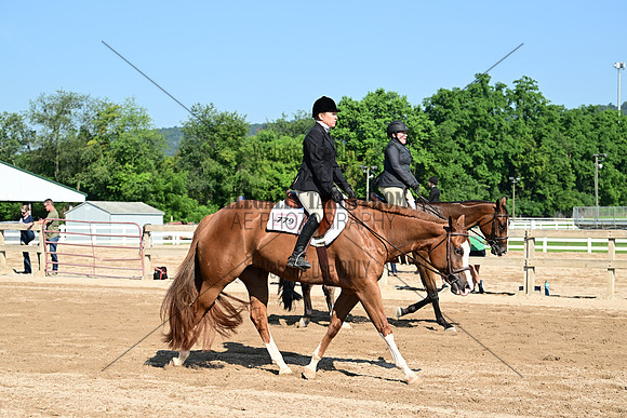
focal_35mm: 72
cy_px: 209
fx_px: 1254
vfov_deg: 18.9
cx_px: 314
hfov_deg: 28.1
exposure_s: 1/767
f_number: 5.6
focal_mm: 72
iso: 160
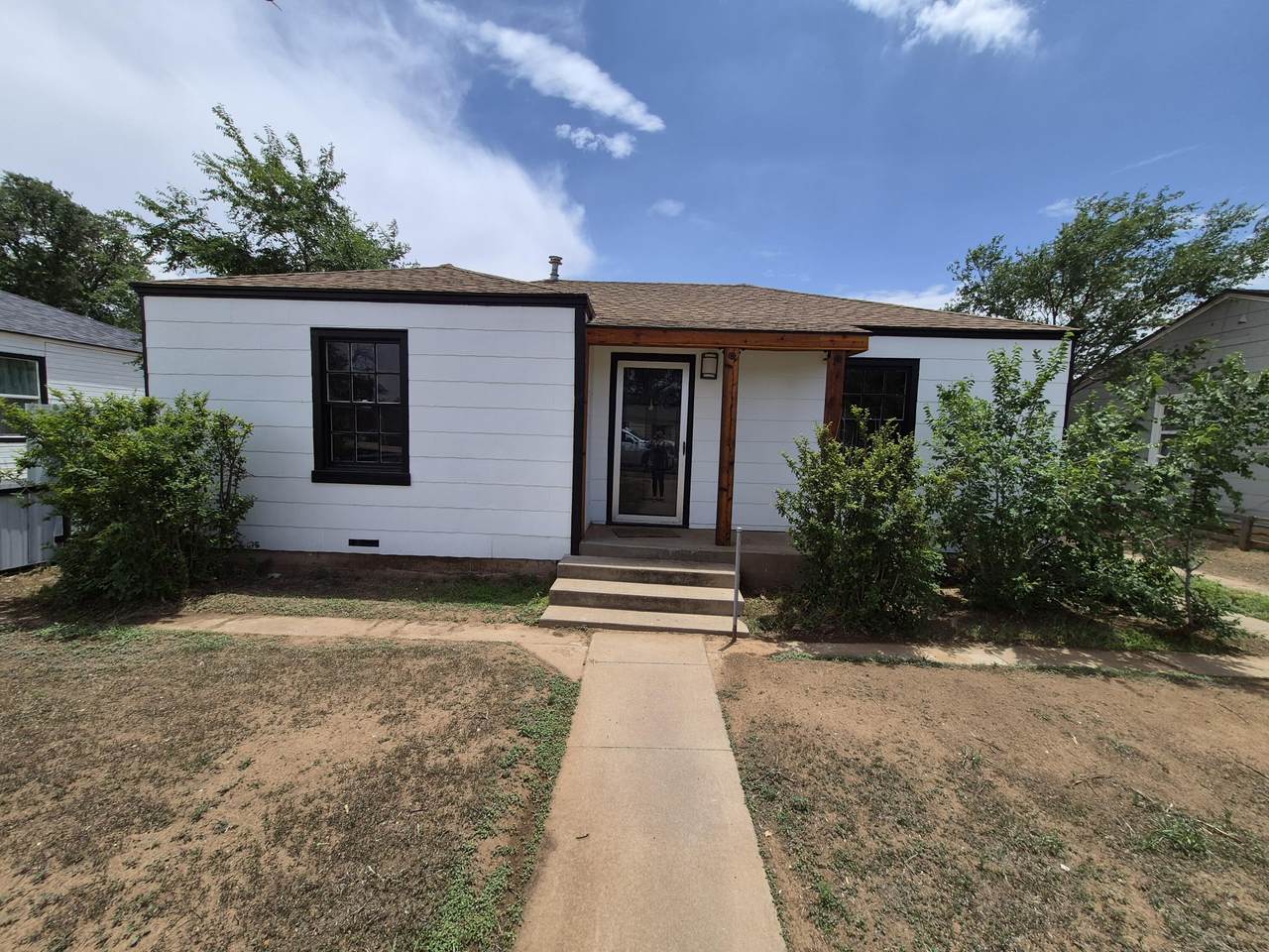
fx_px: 477
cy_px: 476
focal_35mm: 13
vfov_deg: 89.9
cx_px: 634
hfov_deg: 106.2
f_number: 2.2
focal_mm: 1.74
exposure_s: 1/2784
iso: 40
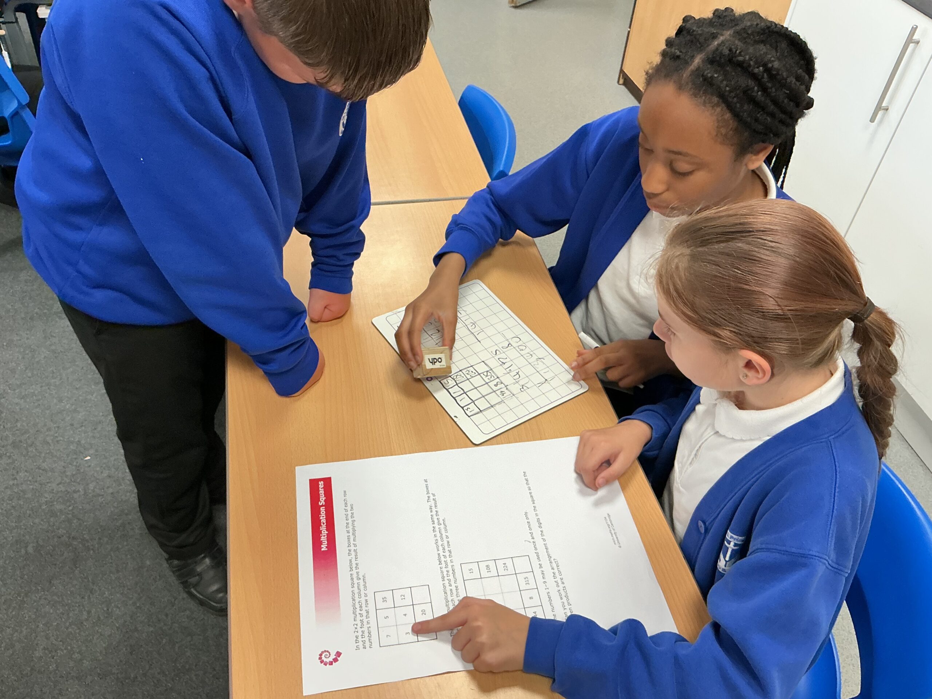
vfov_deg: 48.2
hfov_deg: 61.7
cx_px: 466
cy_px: 350
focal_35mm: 29
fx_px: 781
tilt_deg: -45.3
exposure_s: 1/60
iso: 100
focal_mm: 3
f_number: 1.8
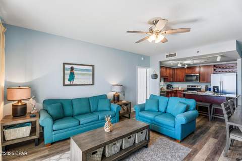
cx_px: 121
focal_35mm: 17
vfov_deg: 70.4
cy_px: 80
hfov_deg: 93.3
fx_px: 114
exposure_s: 1/5
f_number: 8
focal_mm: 17
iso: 400
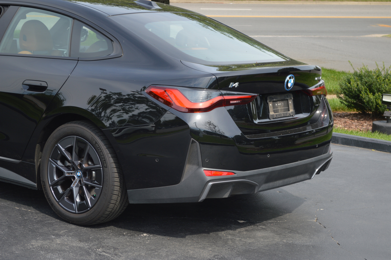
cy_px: 130
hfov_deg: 24.6
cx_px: 196
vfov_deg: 16.5
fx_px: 895
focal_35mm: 82
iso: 100
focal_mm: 55
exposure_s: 1/160
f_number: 6.3
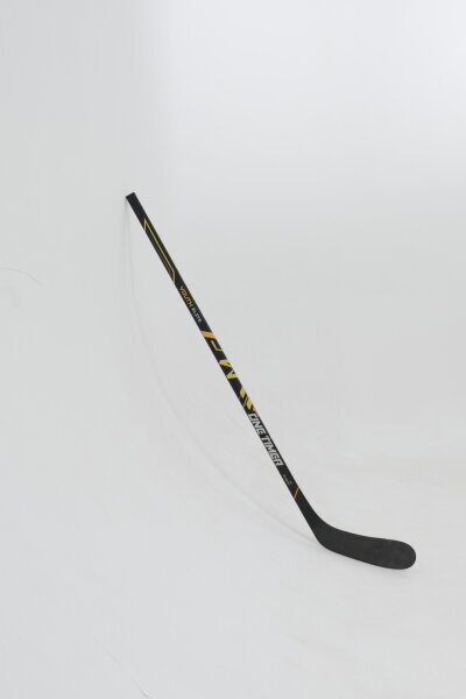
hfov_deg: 31.2
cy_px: 350
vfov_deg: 45.4
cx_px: 233
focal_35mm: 43
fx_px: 835
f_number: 8
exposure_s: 1/160
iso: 125
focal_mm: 29
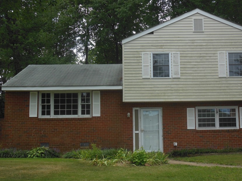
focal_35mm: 53
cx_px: 140
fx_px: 370
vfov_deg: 27.5
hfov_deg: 36.1
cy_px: 97
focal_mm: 7.7
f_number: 3.8
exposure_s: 1/640
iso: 125
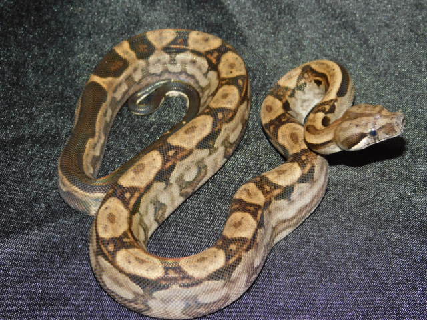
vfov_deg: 11.1
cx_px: 214
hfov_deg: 14.7
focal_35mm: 134
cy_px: 160
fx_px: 1653
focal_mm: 23.7
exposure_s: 1/60
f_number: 5
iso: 200
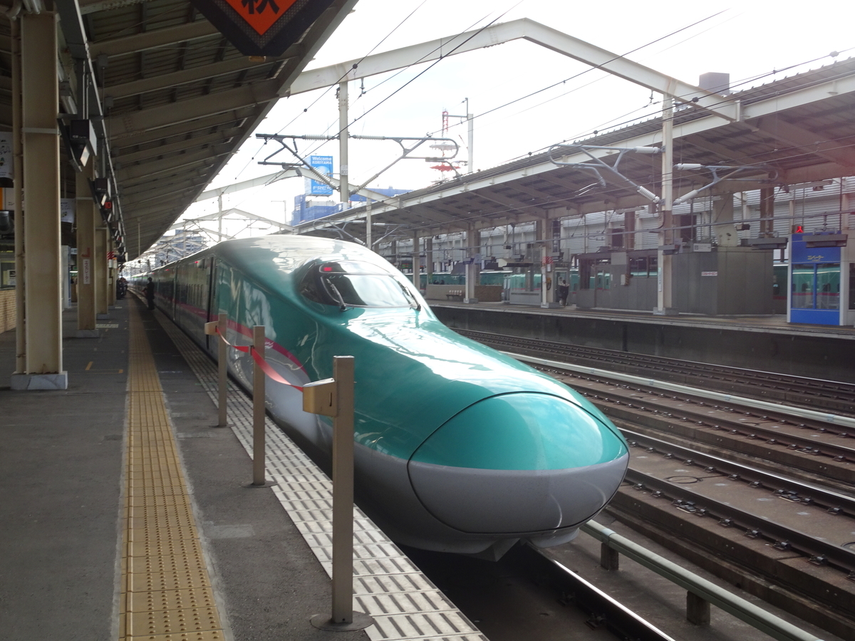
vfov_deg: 36.0
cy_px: 320
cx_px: 428
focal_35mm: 40
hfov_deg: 46.8
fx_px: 988
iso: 80
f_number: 4
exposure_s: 1/80
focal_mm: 6.8
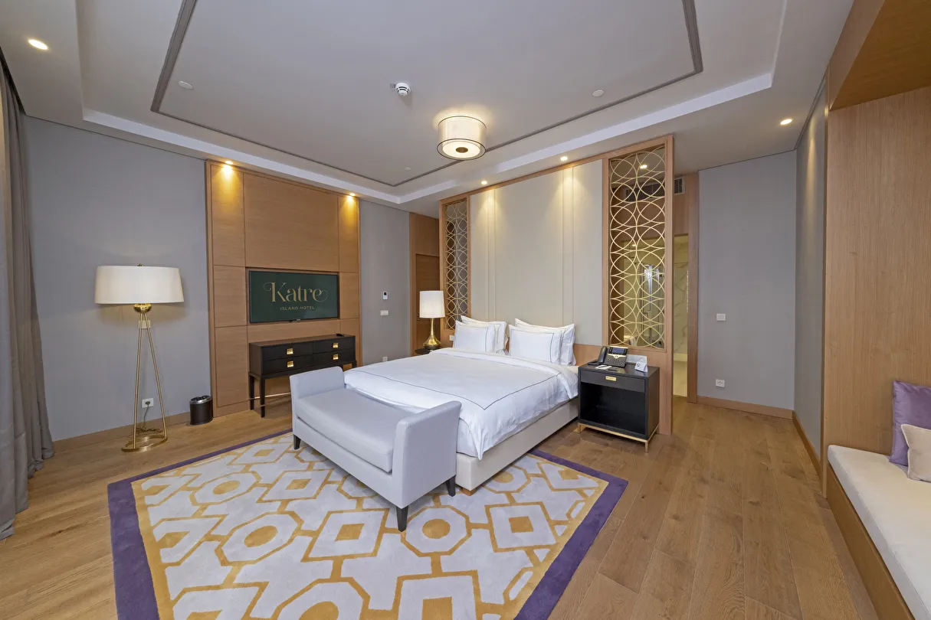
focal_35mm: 12
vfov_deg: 90.0
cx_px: 466
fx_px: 310
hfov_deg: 112.6
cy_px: 310
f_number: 11
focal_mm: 8
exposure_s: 1/15
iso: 800
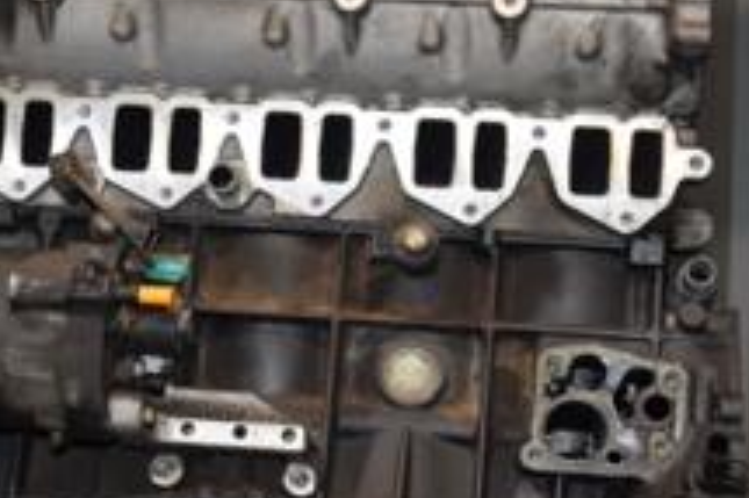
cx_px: 258
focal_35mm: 92
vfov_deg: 14.8
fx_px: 1913
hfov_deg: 22.1
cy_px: 376
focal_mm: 22
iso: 800
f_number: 5
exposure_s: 1/60
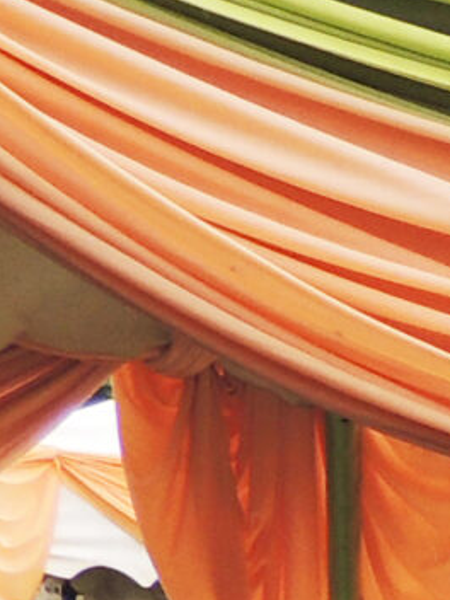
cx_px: 1921
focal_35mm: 291
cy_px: 1384
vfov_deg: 6.5
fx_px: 5044
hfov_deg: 4.6
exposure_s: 1/320
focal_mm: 7.1
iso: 100
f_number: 3.3
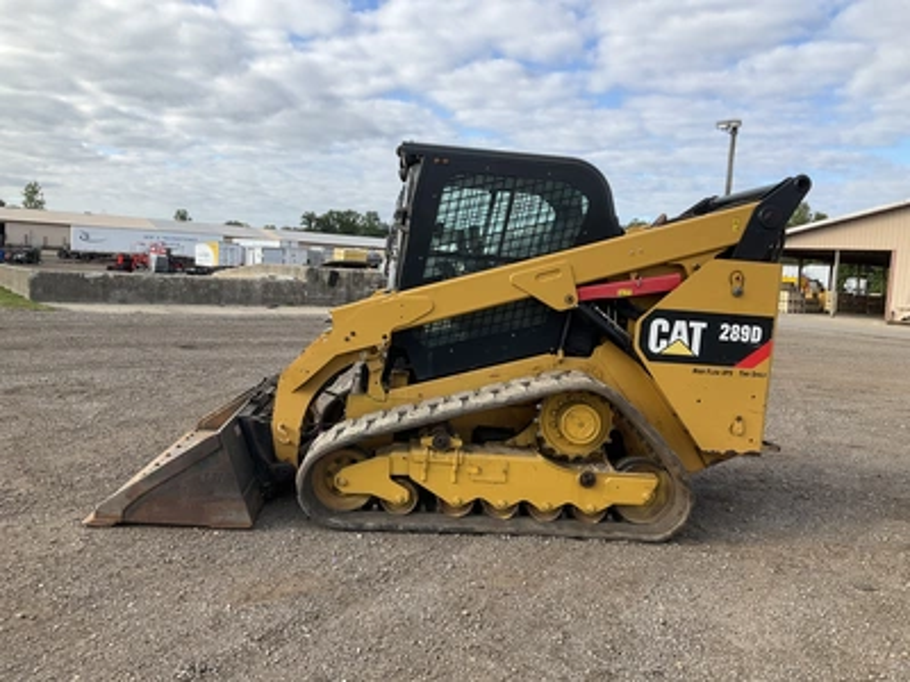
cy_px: 341
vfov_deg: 48.2
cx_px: 455
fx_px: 762
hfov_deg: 61.7
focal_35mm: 29
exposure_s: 1/978
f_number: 1.8
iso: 25
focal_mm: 3
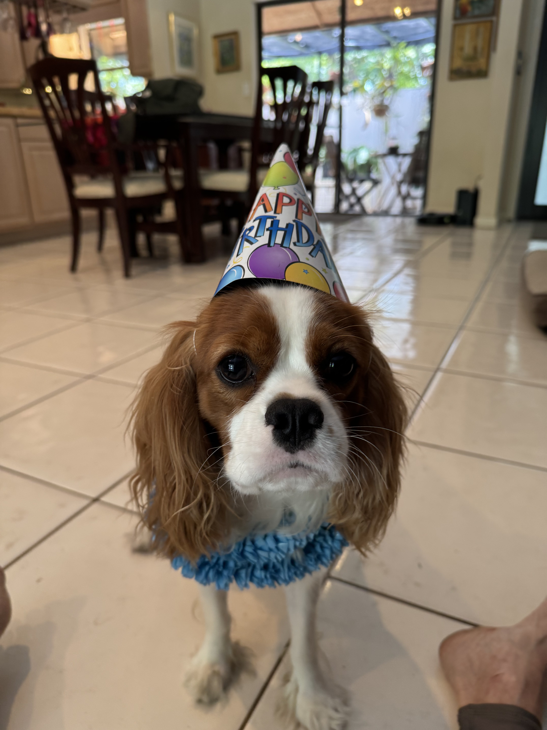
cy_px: 365
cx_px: 274
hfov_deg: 56.8
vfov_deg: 71.6
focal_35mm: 24
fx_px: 506
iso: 200
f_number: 1.78
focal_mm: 6.76
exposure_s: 1/60
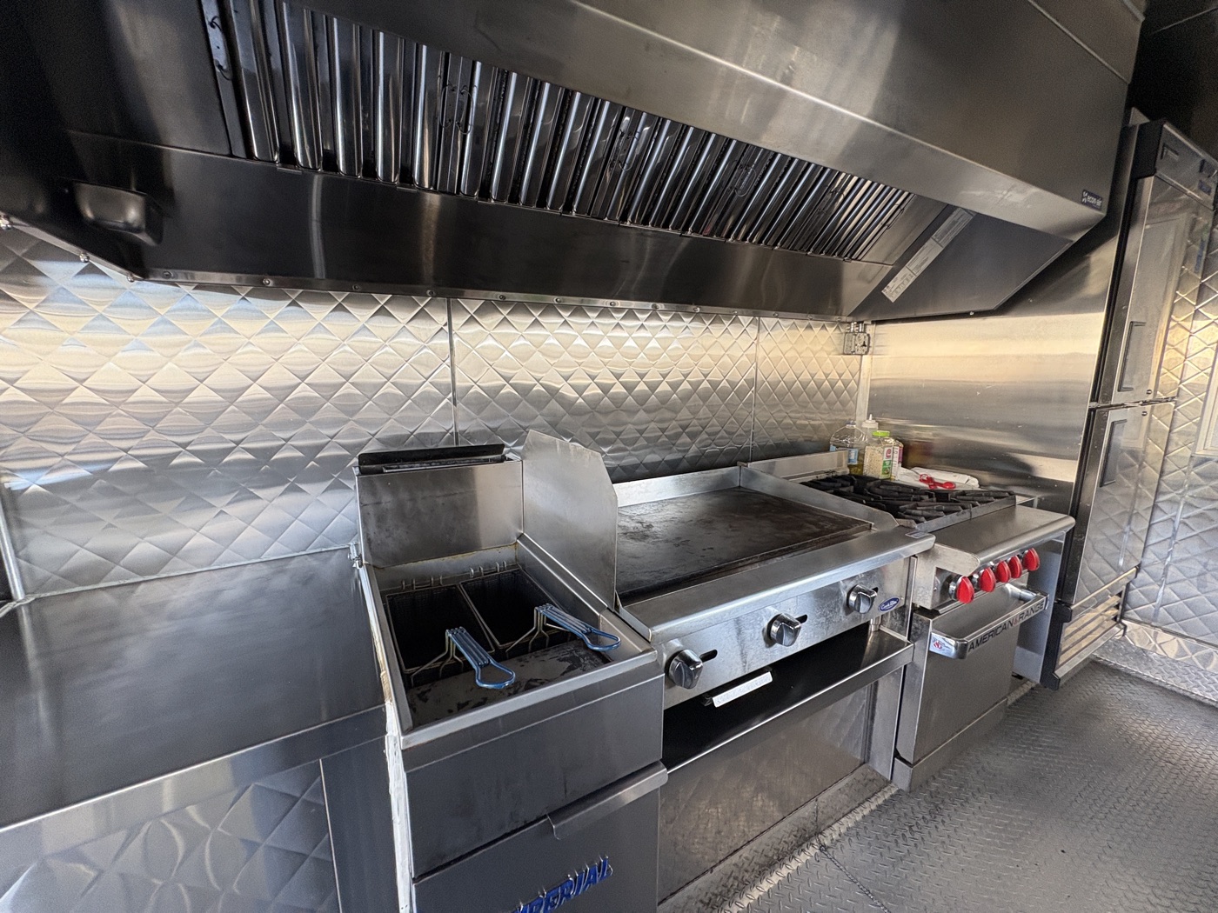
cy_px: 456
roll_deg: -2.1
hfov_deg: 102.1
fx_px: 493
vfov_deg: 85.7
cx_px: 609
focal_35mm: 14
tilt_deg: -10.6
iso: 200
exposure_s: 1/99
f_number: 2.2
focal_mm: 2.22
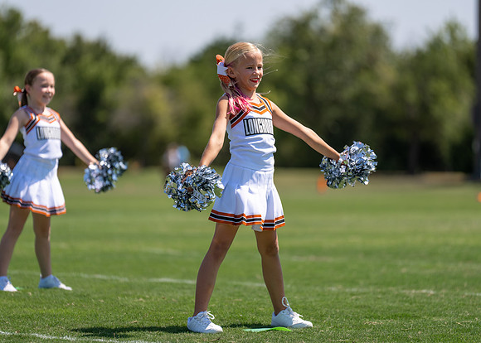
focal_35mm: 211
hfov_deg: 9.5
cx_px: 240
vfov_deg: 6.8
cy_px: 172
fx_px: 2888
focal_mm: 200
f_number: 2.8
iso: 100
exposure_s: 1/2000
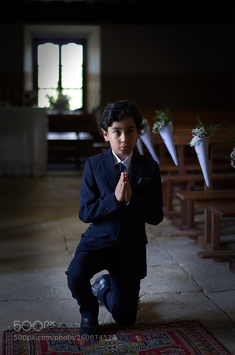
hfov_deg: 18.1
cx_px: 118
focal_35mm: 75
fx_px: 737
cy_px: 178
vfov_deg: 27.0
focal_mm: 50
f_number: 1.8
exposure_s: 1/125
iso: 400
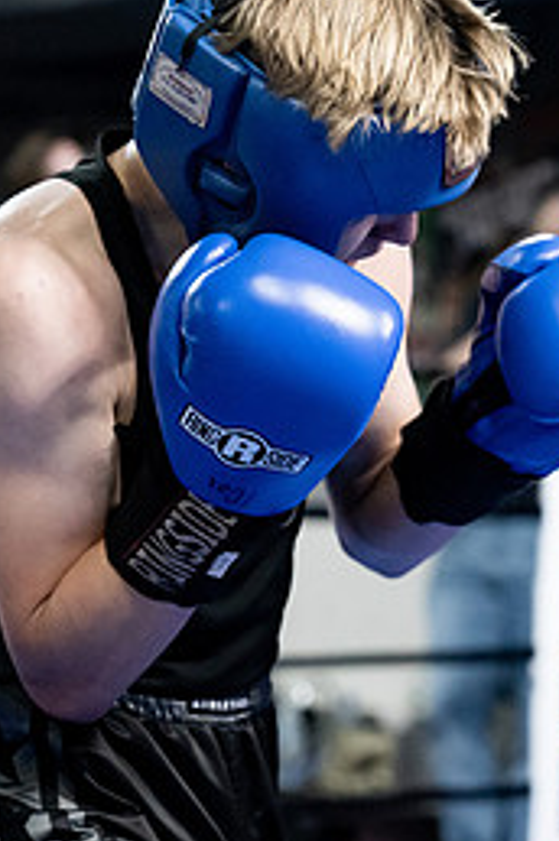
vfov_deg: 13.1
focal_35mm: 157
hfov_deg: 8.7
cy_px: 401
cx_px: 588
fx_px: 3666
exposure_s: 1/1000
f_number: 2.8
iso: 10000
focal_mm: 70
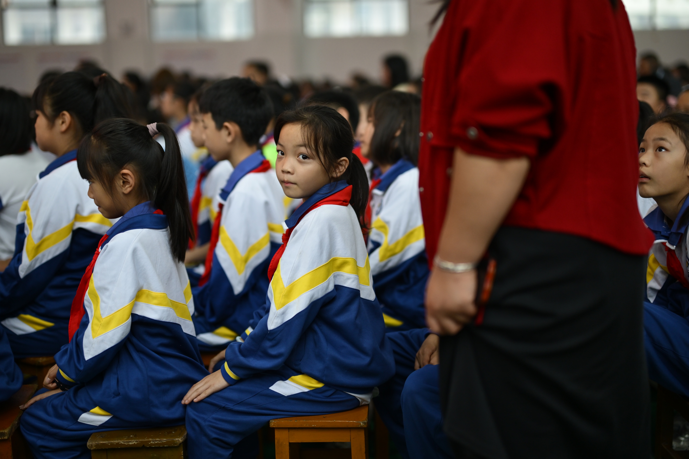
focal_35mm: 50
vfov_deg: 27.0
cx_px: 344
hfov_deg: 39.6
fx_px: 957
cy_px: 230
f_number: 1.4
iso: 800
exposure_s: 1/1000
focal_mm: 50
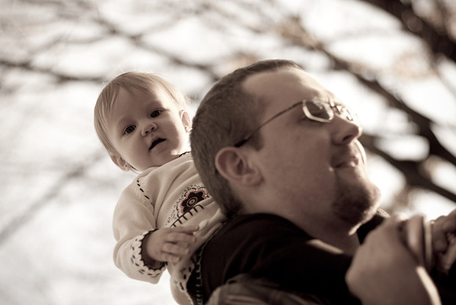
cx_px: 228
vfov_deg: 18.2
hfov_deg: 27.0
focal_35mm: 75
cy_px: 152
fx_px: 951
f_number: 2
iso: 160
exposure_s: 1/800
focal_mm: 50
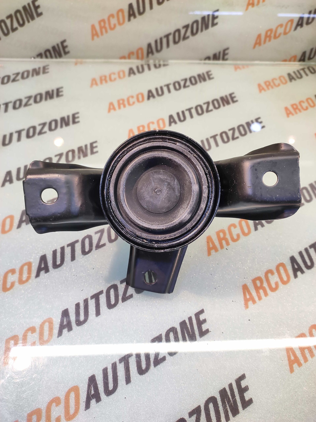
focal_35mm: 17
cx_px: 158
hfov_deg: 74.7
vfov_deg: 91.1
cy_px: 211
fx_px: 207
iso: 209
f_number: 1.79
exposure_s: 1/33
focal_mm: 4.74
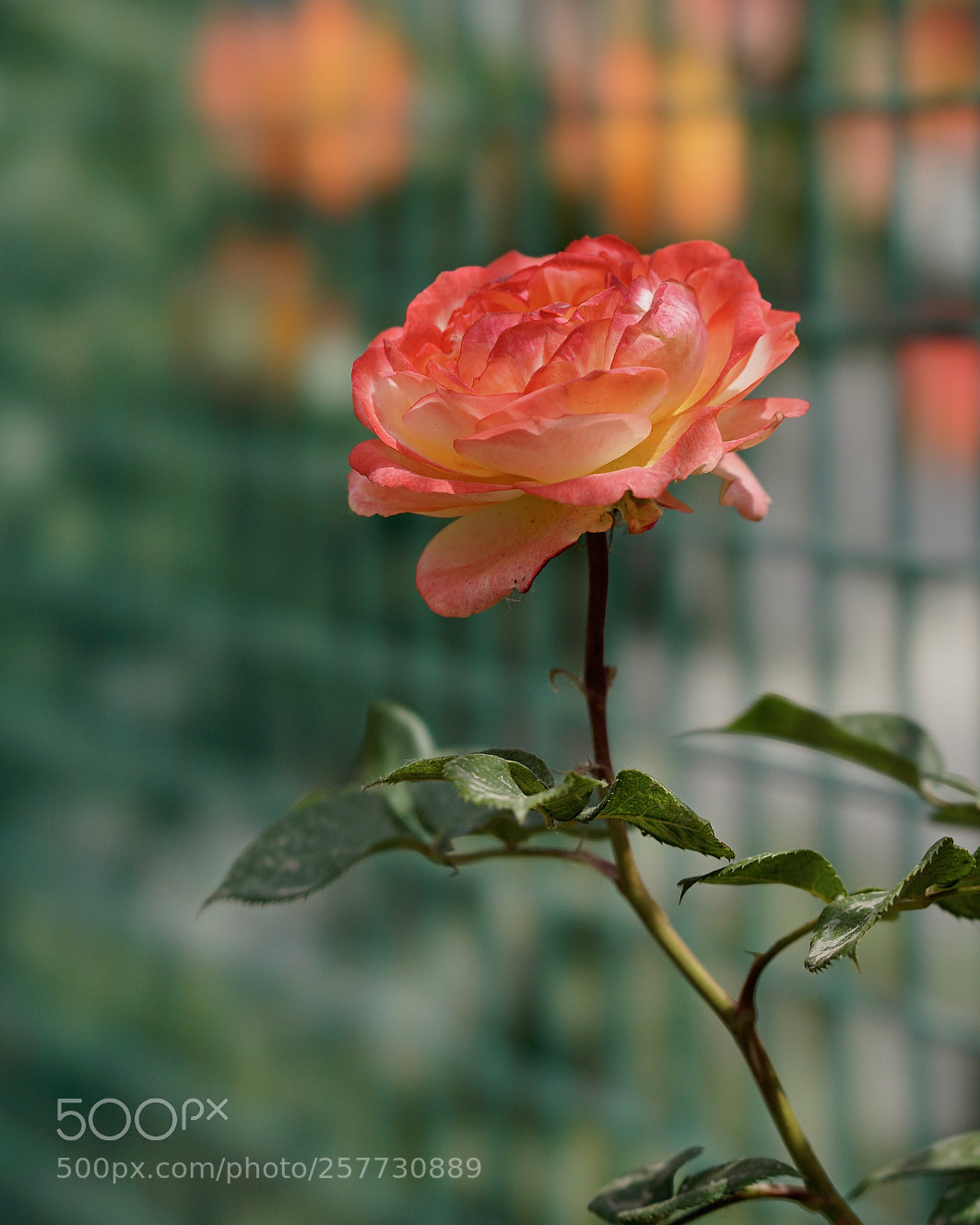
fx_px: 4097
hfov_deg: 13.6
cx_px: 491
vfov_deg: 17.0
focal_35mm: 113
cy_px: 503
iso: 100
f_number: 5.6
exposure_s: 1/1000
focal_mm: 100
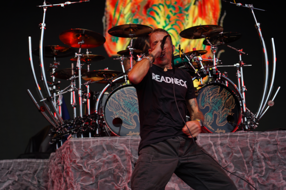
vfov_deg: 13.0
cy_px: 95
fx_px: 834
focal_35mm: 105
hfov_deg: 19.5
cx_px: 143
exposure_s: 1/125
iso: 100
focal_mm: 105
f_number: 4
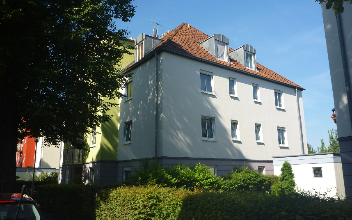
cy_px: 115
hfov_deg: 62.9
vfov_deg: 41.8
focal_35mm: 30
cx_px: 177
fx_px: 288
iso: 80
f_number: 3.3
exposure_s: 1/400
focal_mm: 5
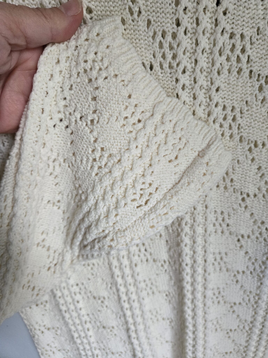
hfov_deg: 58.9
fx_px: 237
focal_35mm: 23
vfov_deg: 73.9
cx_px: 134
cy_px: 179
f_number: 1.8
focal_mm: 5.4
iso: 400
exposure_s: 1/120
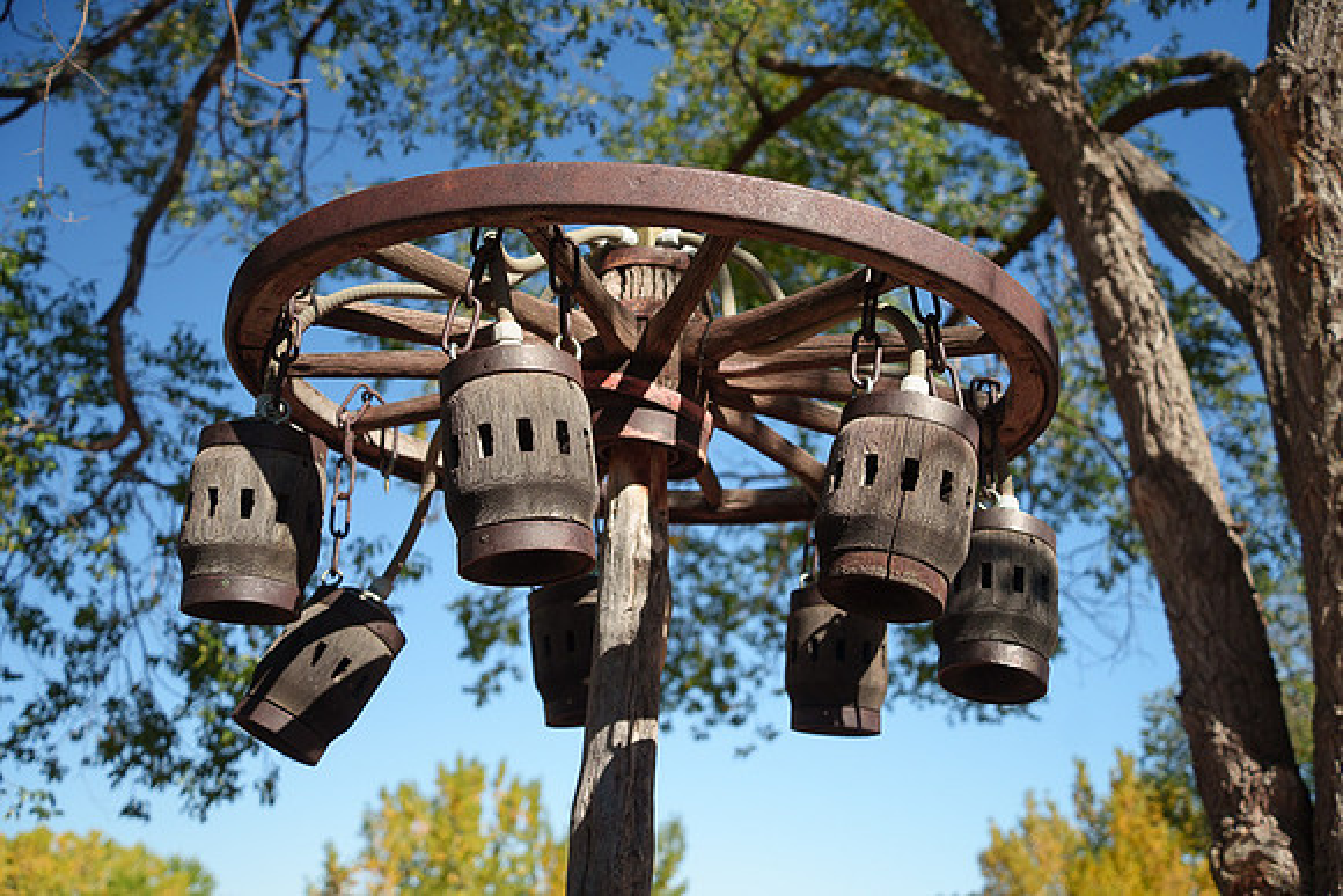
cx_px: 672
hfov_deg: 49.5
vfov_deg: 34.2
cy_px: 448
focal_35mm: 39
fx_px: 1455
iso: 800
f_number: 3.2
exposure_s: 1/2500
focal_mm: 39
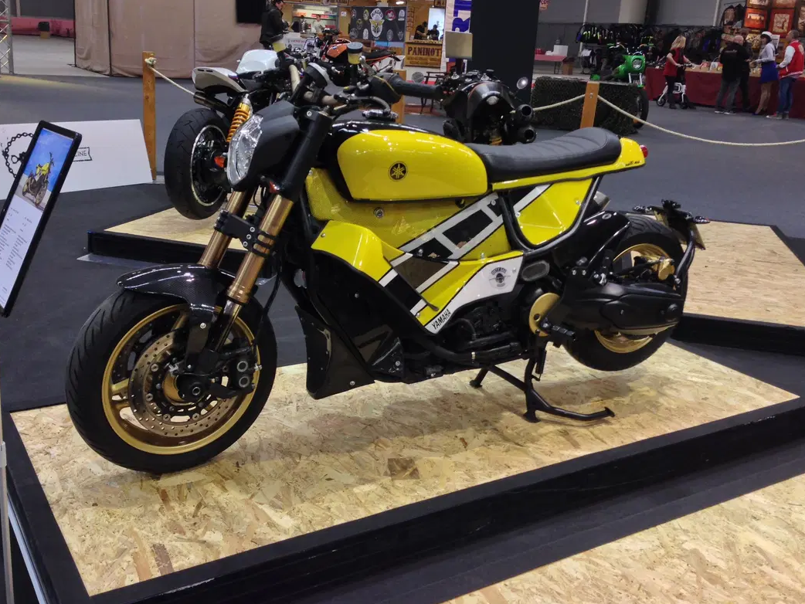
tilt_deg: -17.1
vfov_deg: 37.7
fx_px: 884
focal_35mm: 38
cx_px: 381
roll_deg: -3.6
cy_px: 273
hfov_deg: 48.9
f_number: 2.4
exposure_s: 1/40
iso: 50
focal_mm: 4.12
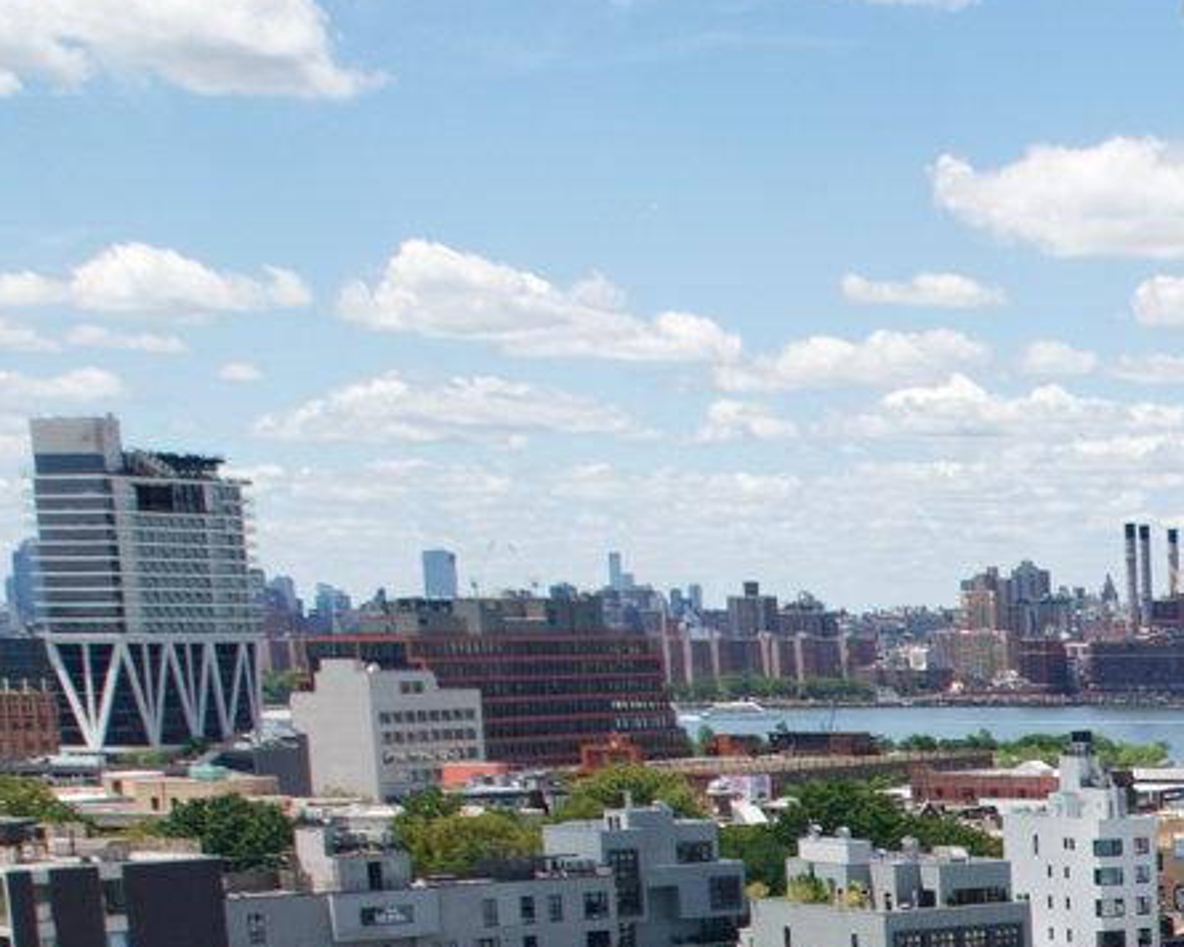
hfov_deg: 18.8
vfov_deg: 15.9
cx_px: 1807
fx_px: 3119
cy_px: 1411
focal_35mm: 89
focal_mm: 8.4
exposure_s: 1/160
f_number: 2.8
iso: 100
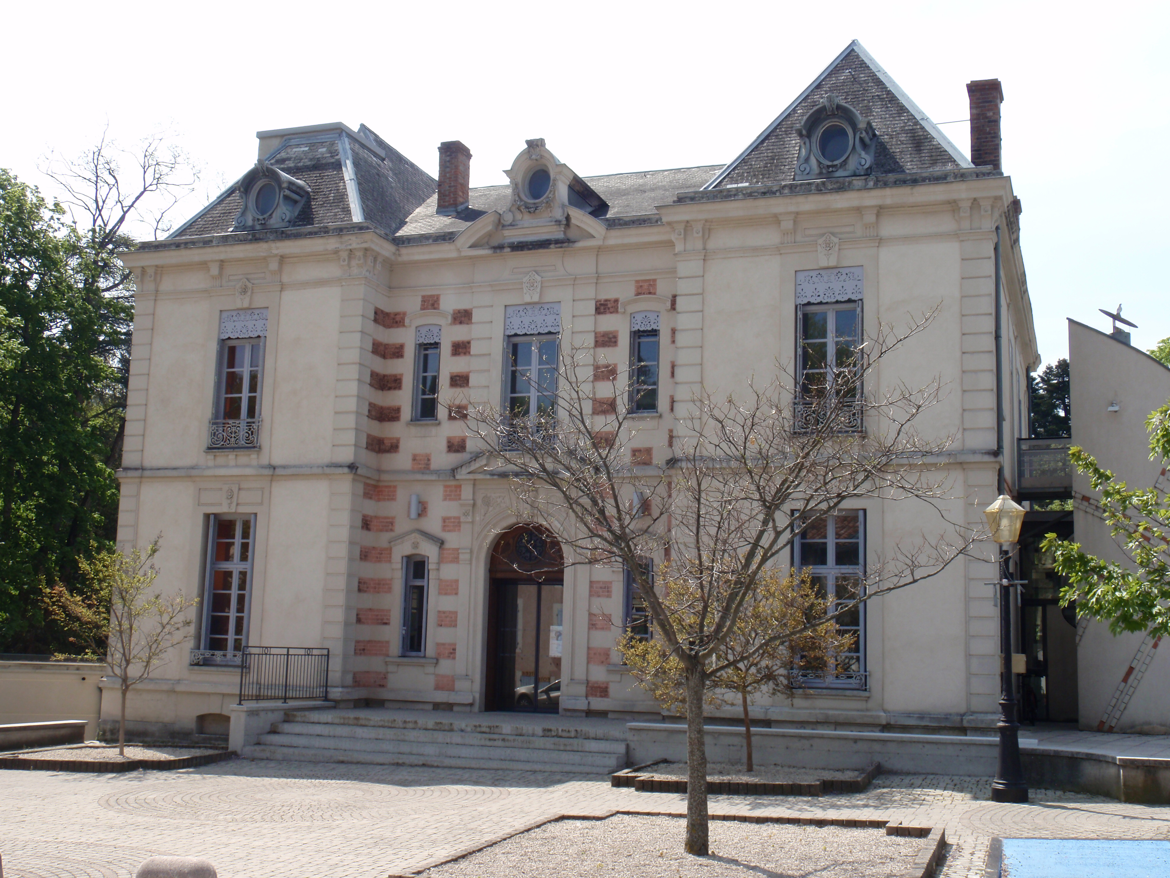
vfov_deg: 36.0
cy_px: 439
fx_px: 1352
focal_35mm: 40
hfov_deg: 46.8
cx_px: 585
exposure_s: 1/80
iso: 64
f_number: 9
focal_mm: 7.25
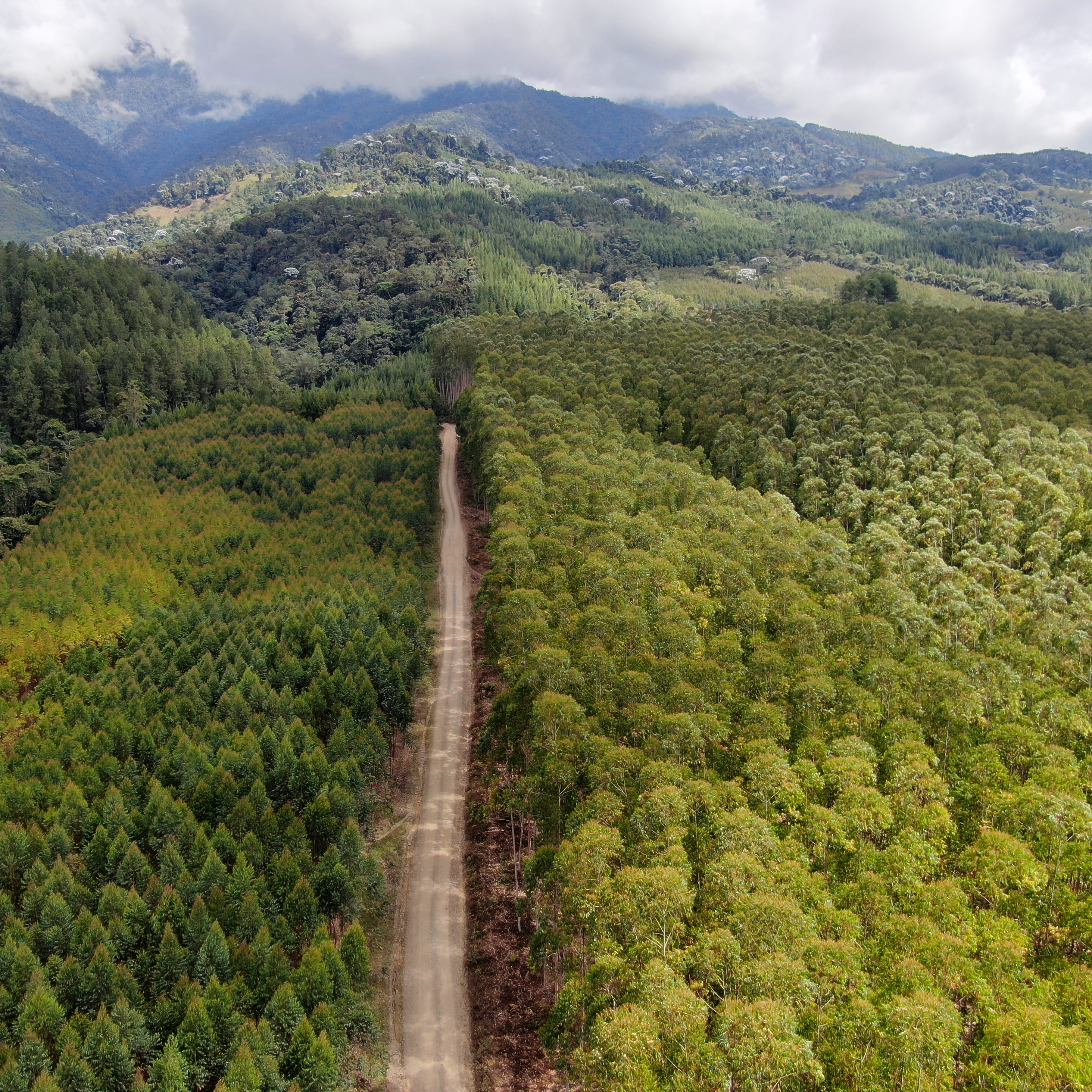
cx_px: 439
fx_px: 1035
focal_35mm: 29
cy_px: 559
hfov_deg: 55.2
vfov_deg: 55.6
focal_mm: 4.39
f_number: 2.8
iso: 100
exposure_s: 1/500
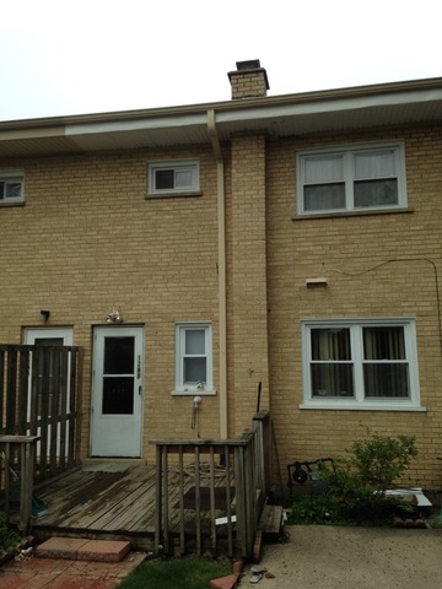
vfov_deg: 55.4
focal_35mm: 33
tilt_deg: +7.2
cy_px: 294
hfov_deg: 42.9
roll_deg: +0.5
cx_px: 221
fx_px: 562
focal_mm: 4.12
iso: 50
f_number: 2.4
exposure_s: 1/120
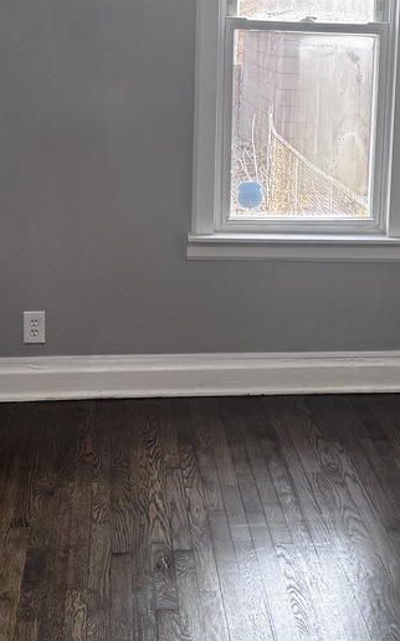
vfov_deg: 28.8
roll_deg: -1.7
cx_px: 334
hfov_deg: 18.1
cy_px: 225
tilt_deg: -9.5
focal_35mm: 71
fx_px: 1240
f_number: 1.78
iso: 125
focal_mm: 6.76
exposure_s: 1/120
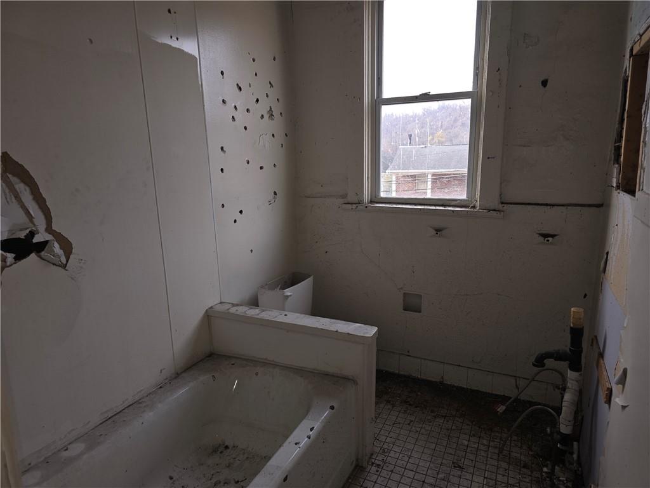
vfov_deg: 58.9
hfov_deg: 73.9
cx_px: 325
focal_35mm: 23
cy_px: 244
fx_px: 432
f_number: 1.7
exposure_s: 1/60
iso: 16
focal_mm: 6.3
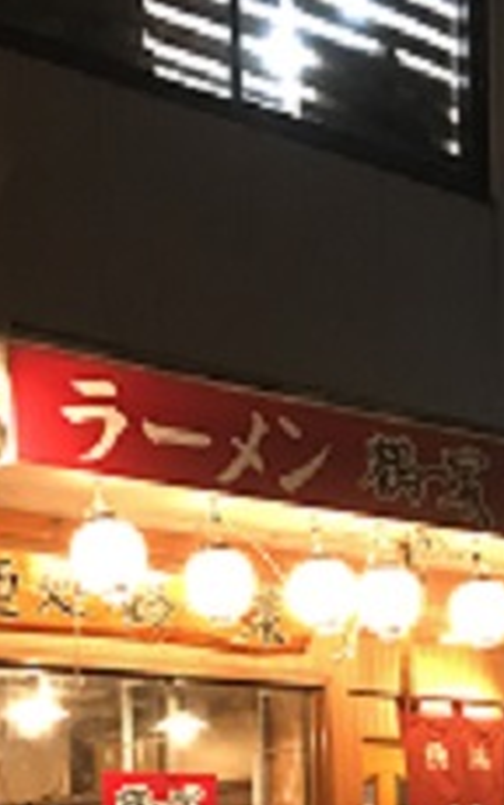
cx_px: 434
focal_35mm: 81
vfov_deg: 23.4
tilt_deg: -4.7
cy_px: 962
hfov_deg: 16.0
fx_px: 1778
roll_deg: +1.0
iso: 200
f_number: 2.2
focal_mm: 4.15
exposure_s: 1/17
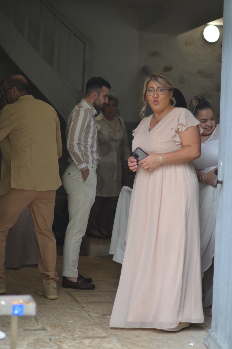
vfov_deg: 27.0
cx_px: 116
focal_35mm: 75
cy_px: 174
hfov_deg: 18.1
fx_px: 728
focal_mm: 50
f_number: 1.6
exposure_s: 1/320
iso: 200
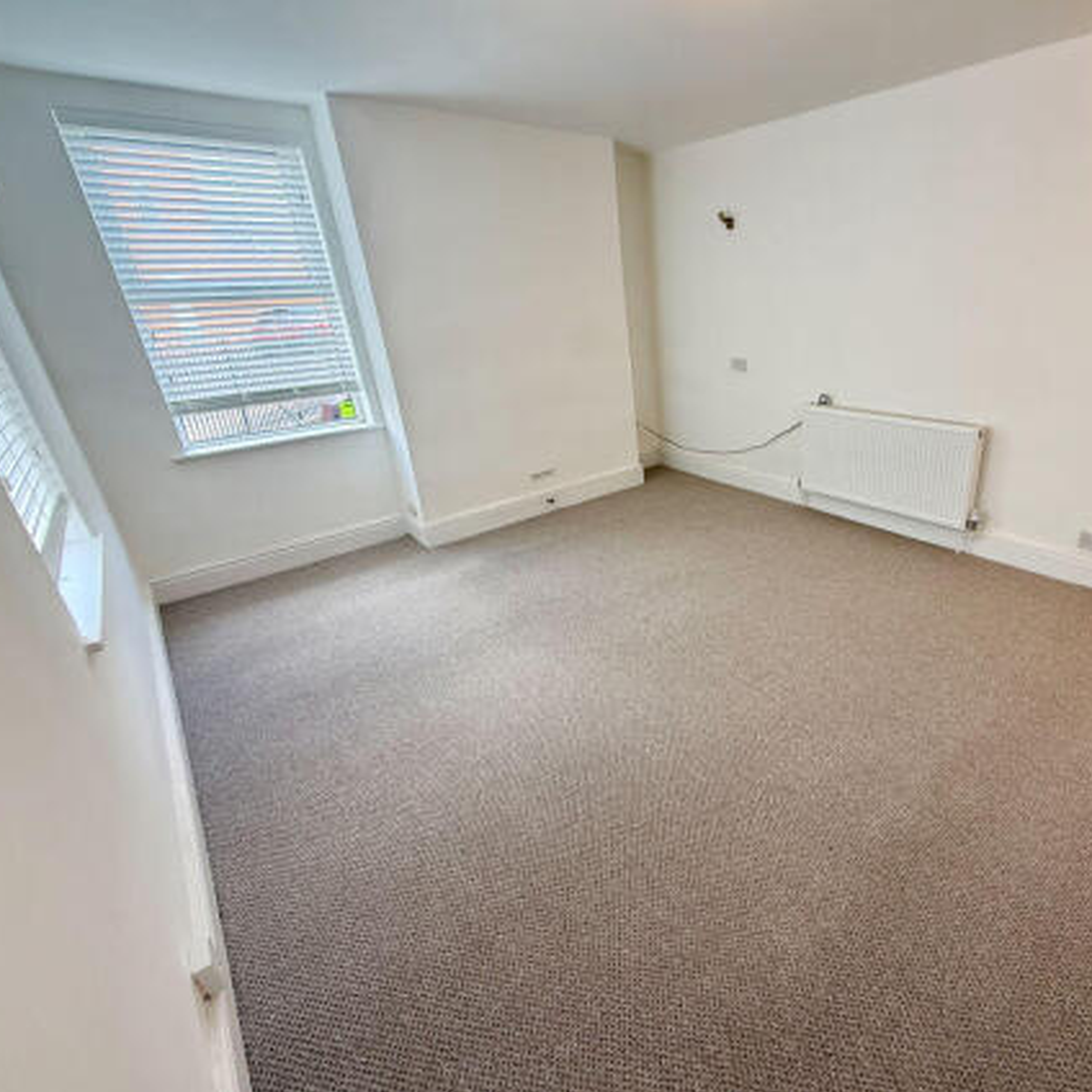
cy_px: 540
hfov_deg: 81.5
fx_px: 607
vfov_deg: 84.0
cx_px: 715
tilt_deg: -24.8
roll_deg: +2.4
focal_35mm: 17
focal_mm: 2.22
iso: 160
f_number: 2.2
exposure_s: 1/100
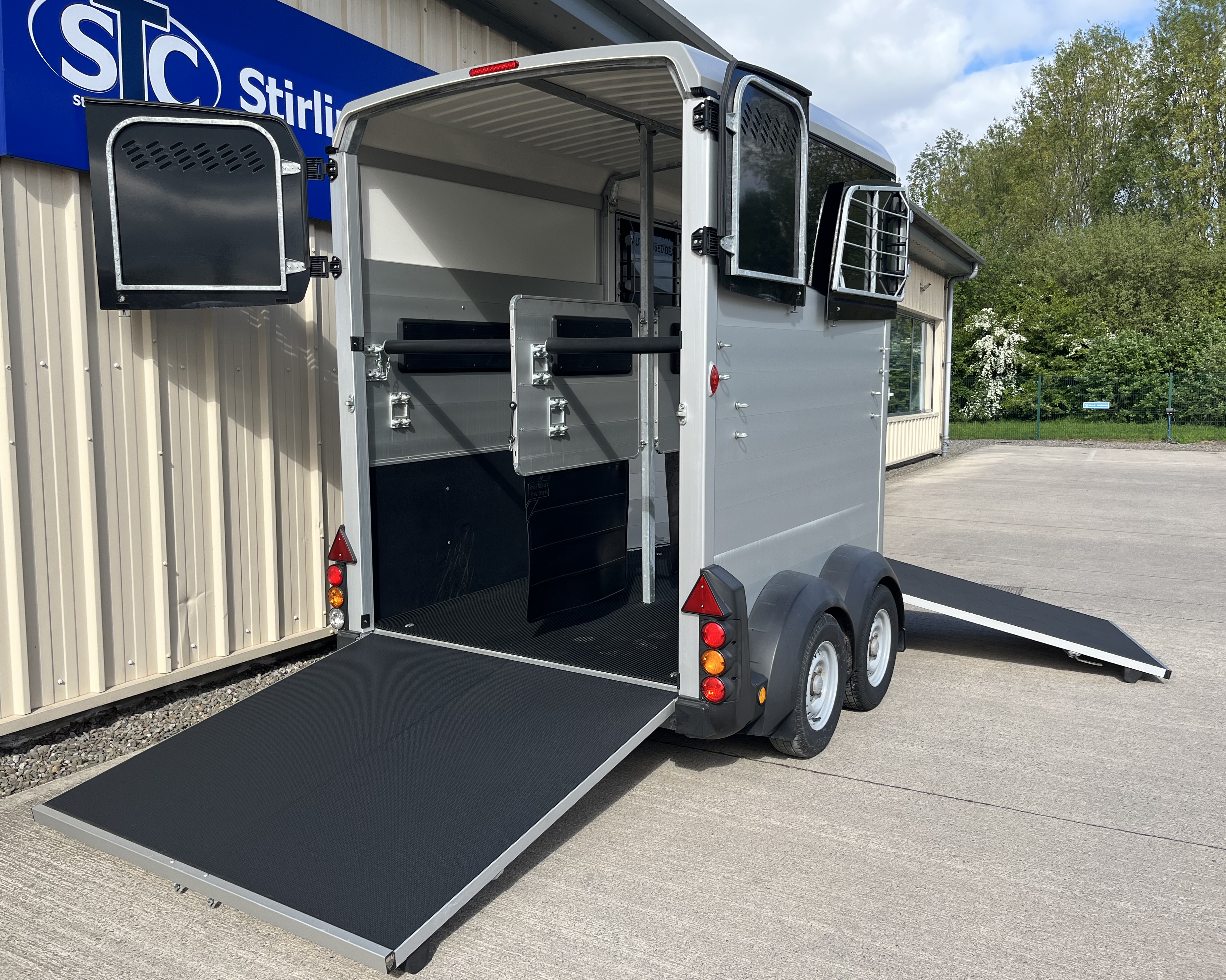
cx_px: 580
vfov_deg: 51.5
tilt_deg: -5.6
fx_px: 1016
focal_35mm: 28
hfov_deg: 62.2
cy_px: 498
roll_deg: +0.8
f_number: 1.6
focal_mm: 5.1
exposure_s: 1/1890
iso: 50
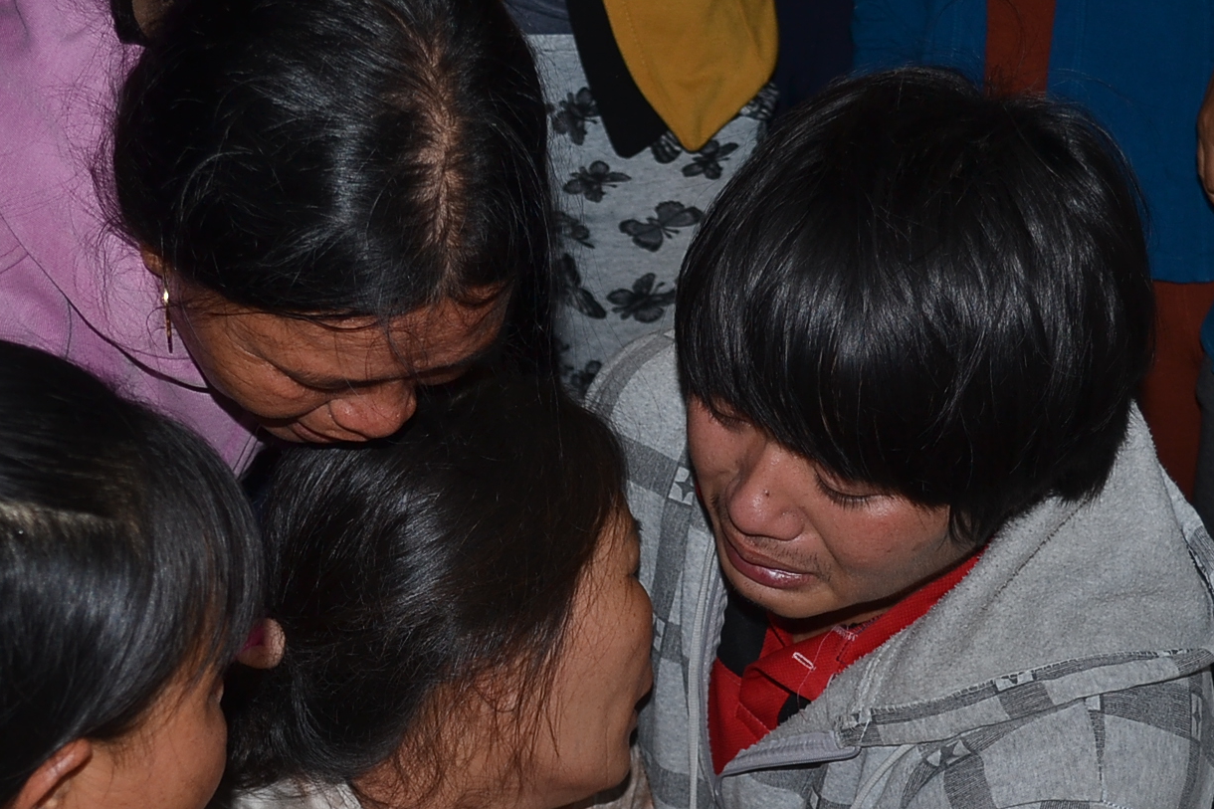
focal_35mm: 68
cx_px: 731
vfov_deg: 19.8
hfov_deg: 29.6
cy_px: 660
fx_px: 2293
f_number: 4
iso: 200
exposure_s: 1/60
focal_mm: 24
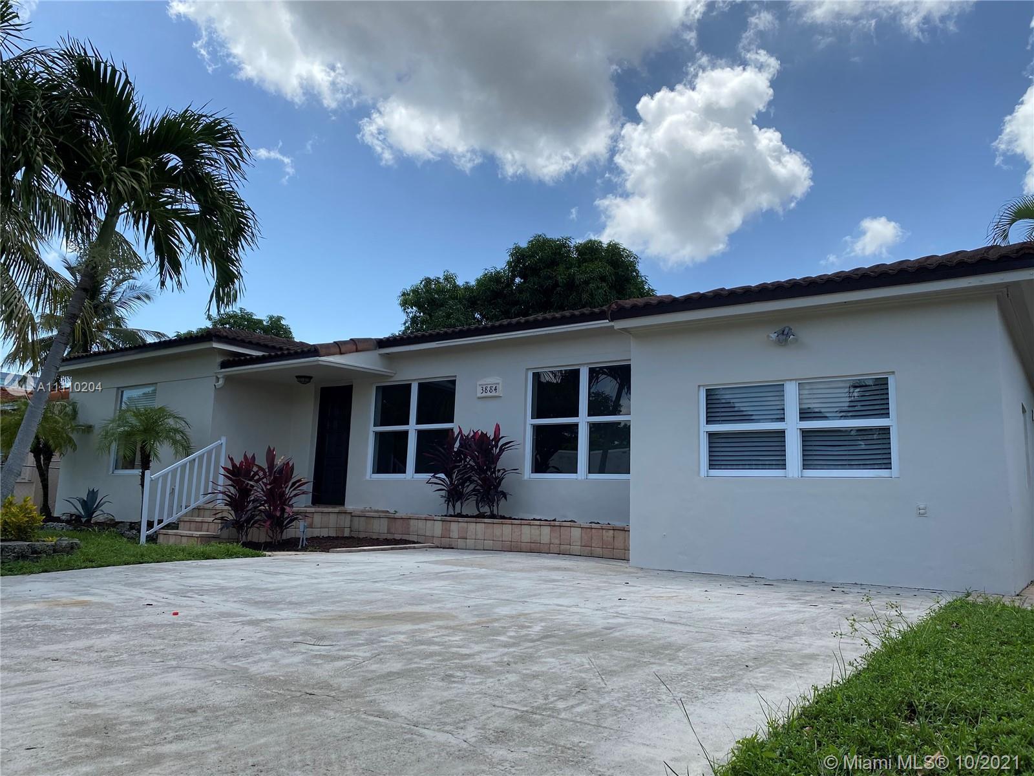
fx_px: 777
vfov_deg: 53.1
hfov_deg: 67.3
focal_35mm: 26
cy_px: 388
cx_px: 517
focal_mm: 4.25
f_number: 1.8
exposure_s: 1/2967
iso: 32
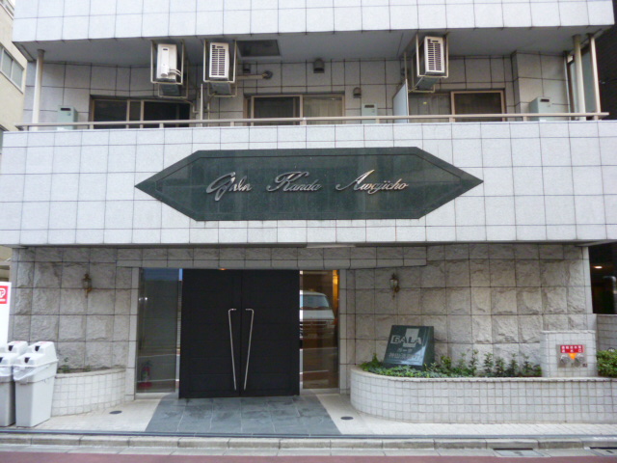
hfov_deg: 63.4
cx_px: 308
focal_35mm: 28
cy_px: 232
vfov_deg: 49.7
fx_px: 499
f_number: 3.1
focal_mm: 5
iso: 320
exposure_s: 1/60
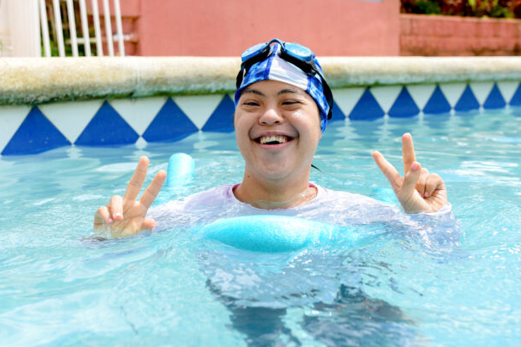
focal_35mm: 40
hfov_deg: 48.4
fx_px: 579
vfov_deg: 33.4
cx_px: 252
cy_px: 175
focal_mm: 35
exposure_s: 1/320
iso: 100
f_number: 5.6
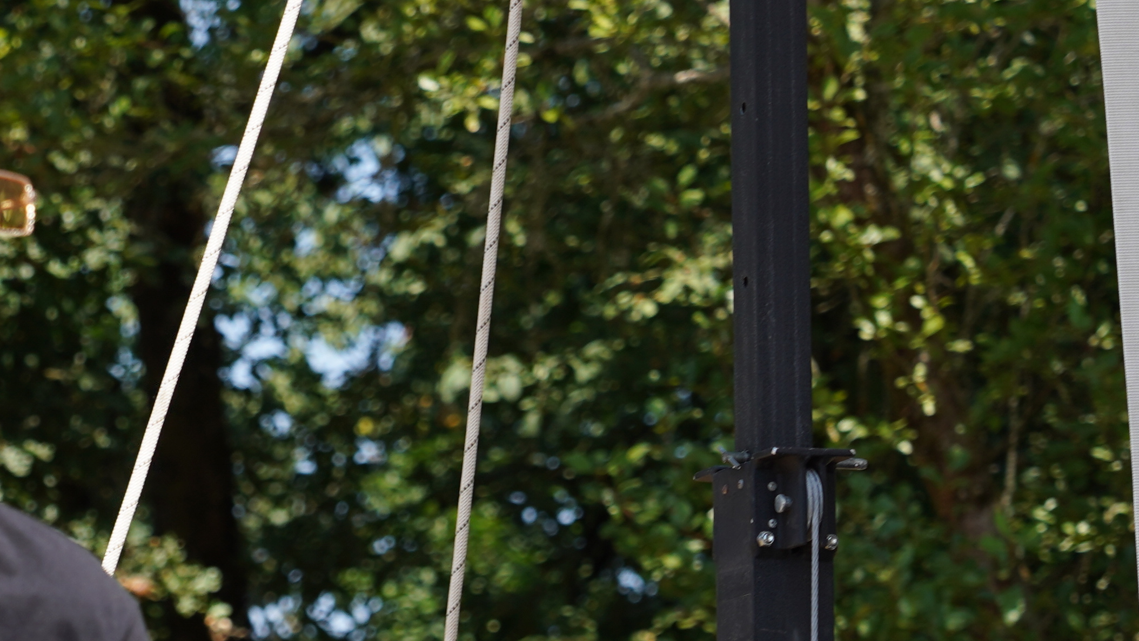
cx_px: -392
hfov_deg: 6.8
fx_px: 9454
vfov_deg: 3.9
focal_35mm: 313
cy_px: 805
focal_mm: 105
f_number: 6.3
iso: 100
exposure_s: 1/200
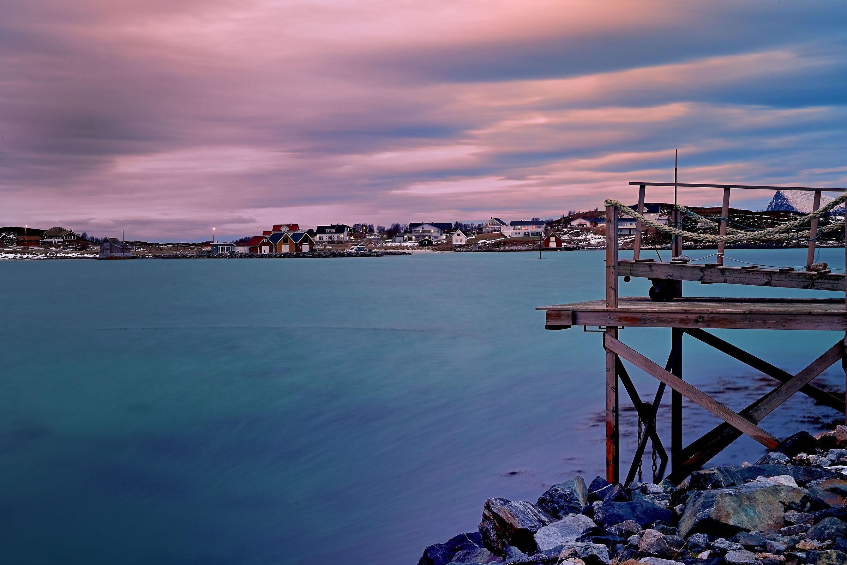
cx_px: 424
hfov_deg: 40.3
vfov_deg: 27.5
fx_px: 1153
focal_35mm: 49
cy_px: 282
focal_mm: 49
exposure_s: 13
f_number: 18
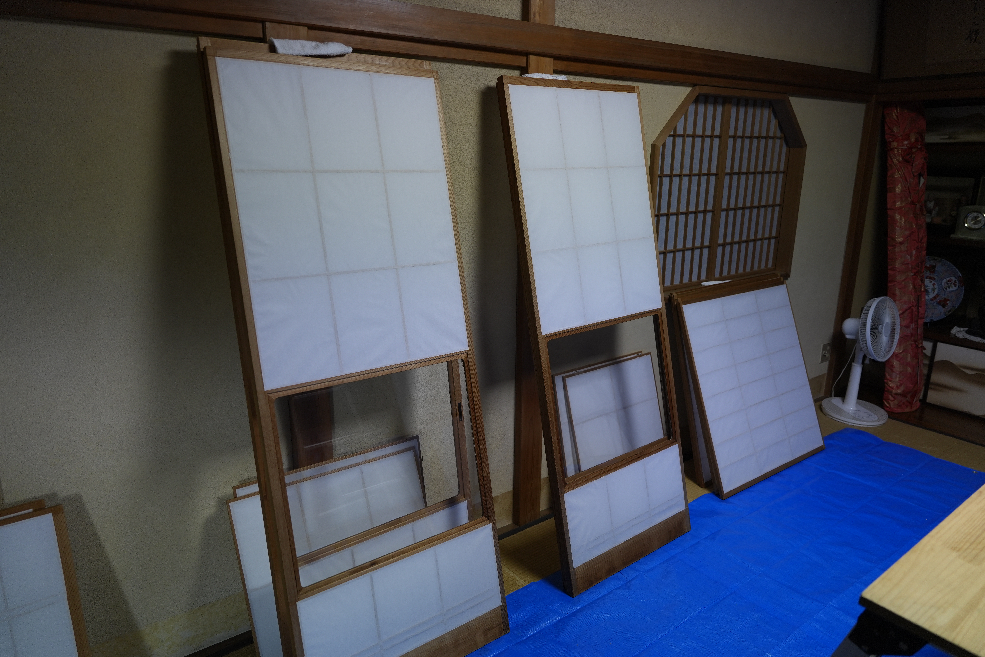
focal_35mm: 24
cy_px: 328
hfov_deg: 73.7
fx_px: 657
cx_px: 492
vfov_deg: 53.1
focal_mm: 24
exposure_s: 1/60
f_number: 2.8
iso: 400
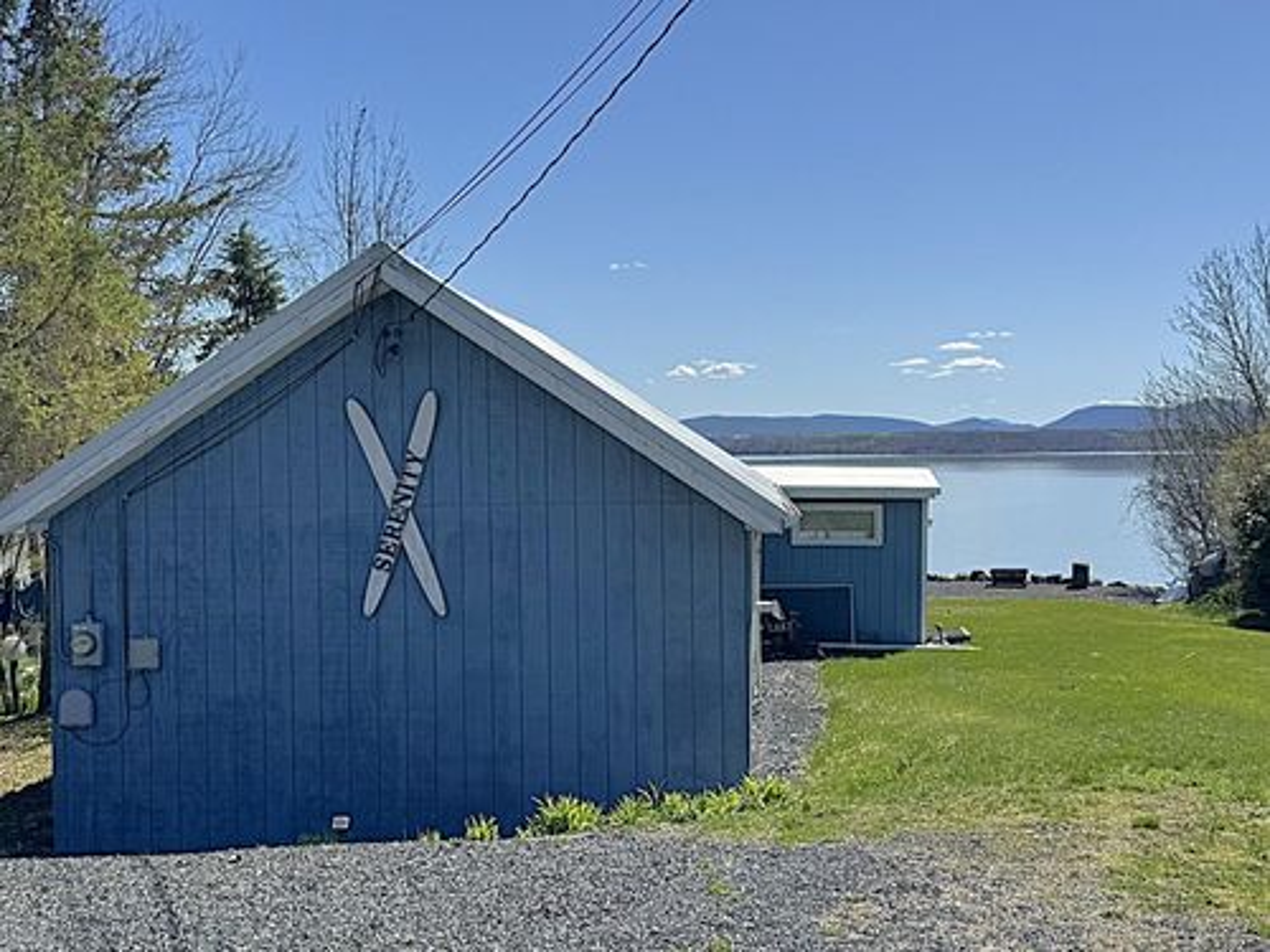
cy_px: 476
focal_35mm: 43
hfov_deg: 43.9
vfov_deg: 33.6
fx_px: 1578
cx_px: 635
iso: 80
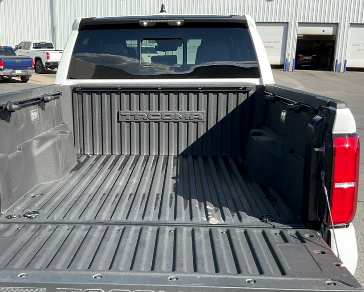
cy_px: 157
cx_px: 149
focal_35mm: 36
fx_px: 388
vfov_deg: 41.1
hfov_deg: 50.0
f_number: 1.8
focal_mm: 3
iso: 32
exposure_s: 1/912
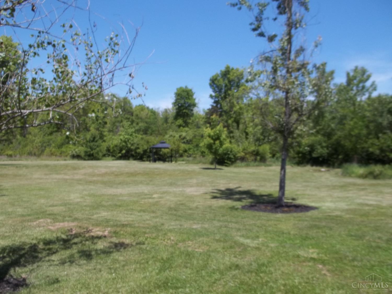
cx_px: 196
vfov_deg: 42.9
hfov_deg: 55.4
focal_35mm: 33
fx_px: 374
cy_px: 147
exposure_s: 1/160
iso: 64
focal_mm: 5.9
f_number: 8
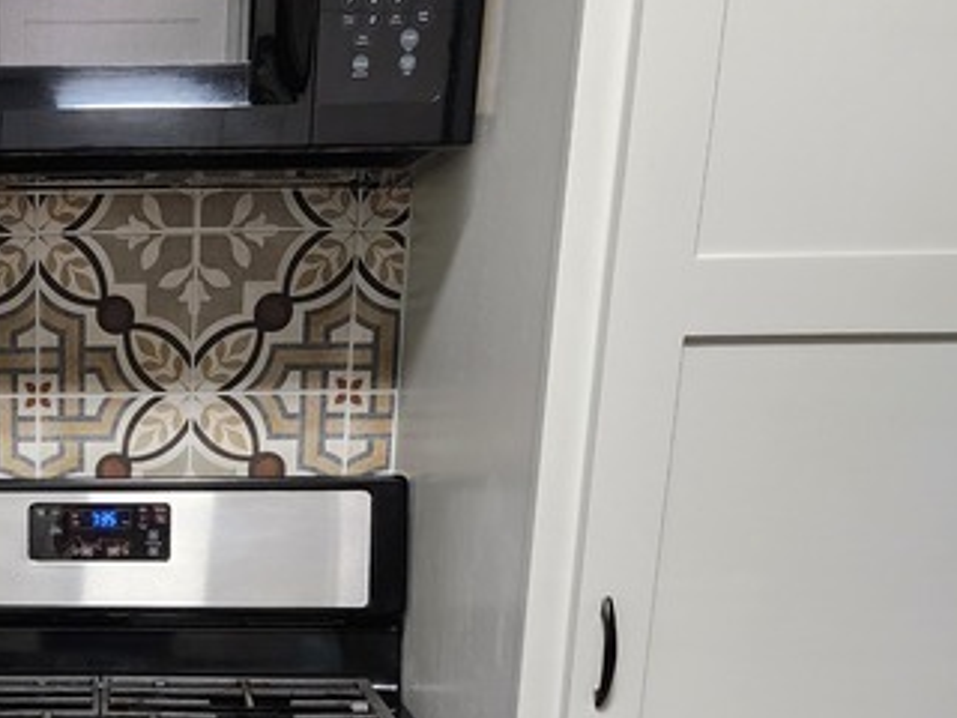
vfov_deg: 29.3
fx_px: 1327
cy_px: 613
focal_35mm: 48
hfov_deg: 36.2
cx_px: 25
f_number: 1.8
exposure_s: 1/120
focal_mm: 6.4
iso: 640
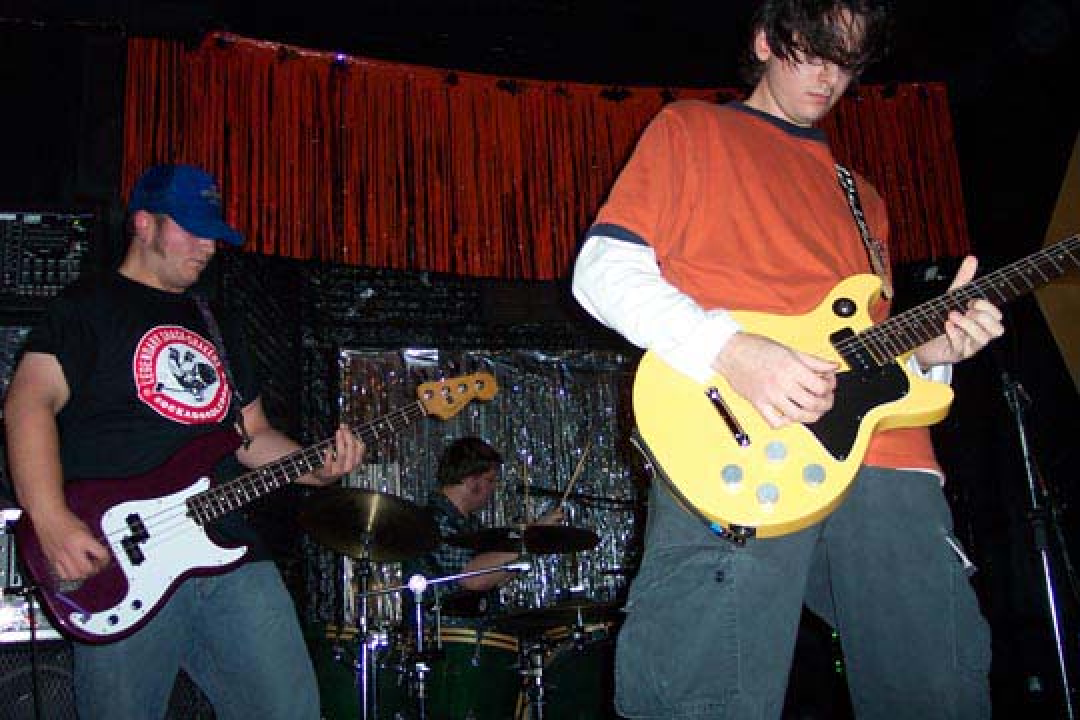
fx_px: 1140
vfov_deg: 35.1
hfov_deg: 50.7
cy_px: 360
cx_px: 540
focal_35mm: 38
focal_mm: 8
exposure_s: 1/30
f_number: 2.8
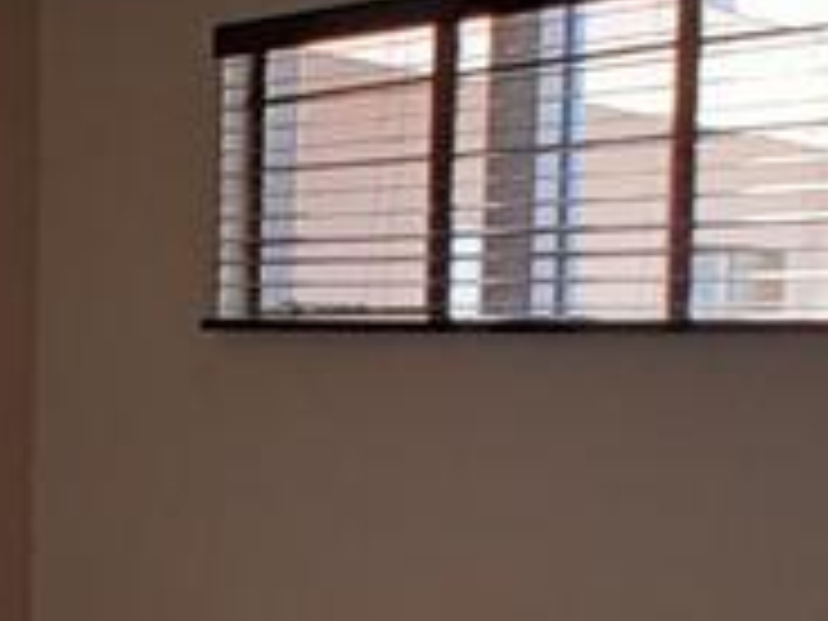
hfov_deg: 25.5
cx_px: 81
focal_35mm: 74
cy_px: 428
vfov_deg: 19.8
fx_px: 1770
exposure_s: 1/40
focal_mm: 1.46
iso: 125
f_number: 2.2
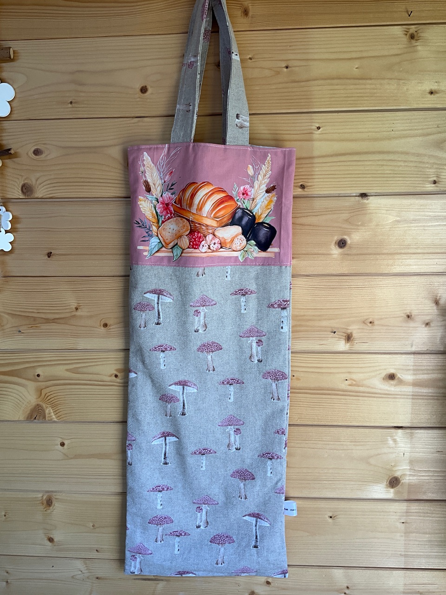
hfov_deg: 48.2
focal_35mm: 29
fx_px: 498
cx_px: 223
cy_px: 298
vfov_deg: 61.7
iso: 25
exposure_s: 1/100
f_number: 1.8
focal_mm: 3
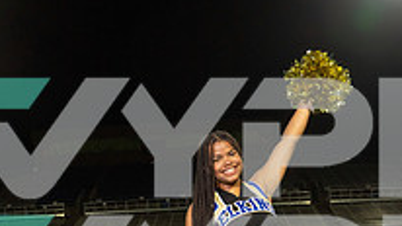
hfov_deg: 37.8
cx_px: 224
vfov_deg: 20.3
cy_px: 277
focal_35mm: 55
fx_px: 586
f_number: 4.5
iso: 1000
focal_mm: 24
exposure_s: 1/200
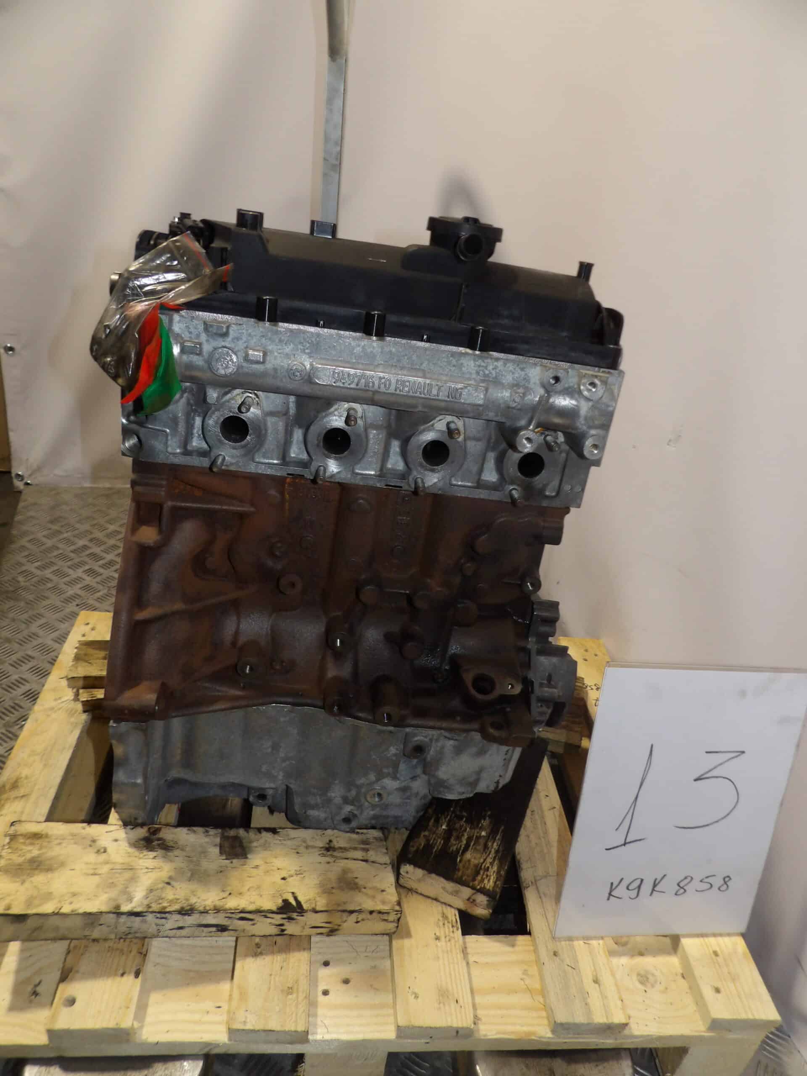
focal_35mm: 24
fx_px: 746
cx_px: 404
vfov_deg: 71.6
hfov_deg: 56.8
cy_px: 538
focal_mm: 4.3
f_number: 3.2
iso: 200
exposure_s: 1/60
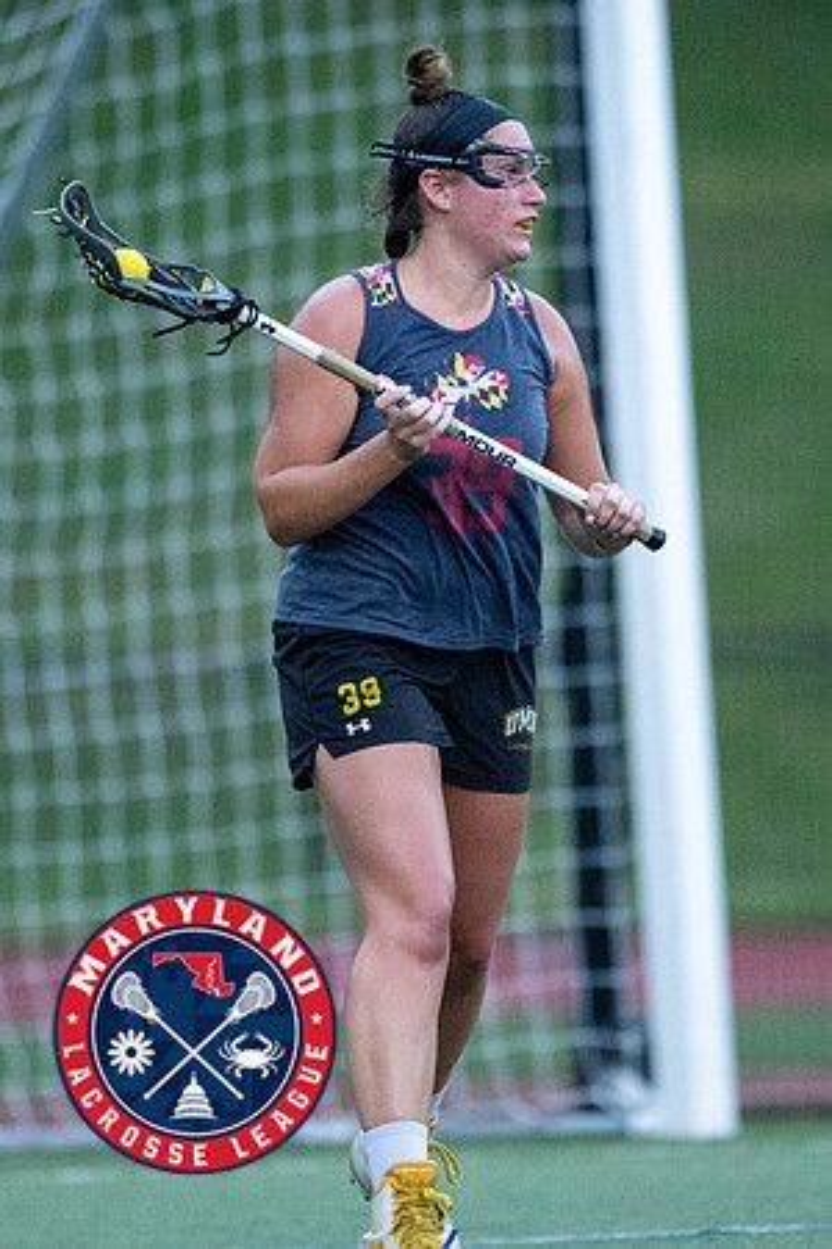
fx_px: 26850
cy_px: 443
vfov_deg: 2.7
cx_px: 448
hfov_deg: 1.8
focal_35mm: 775
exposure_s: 1/1000
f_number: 2.8
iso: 14400
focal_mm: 400
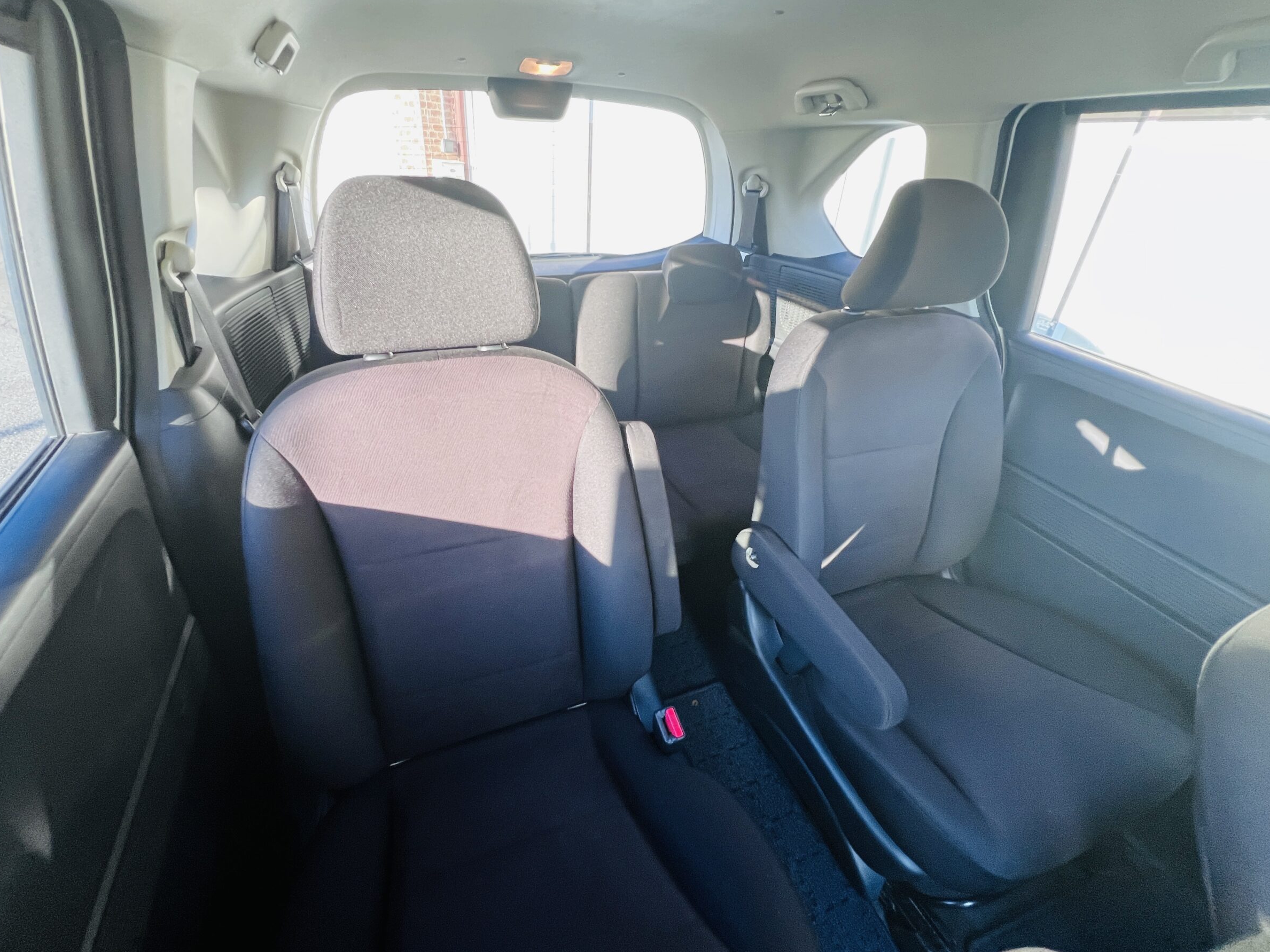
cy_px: 475
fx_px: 514
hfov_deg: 102.0
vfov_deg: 85.7
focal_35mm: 14
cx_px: 618
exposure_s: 1/99
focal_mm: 1.57
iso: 200
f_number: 1.8
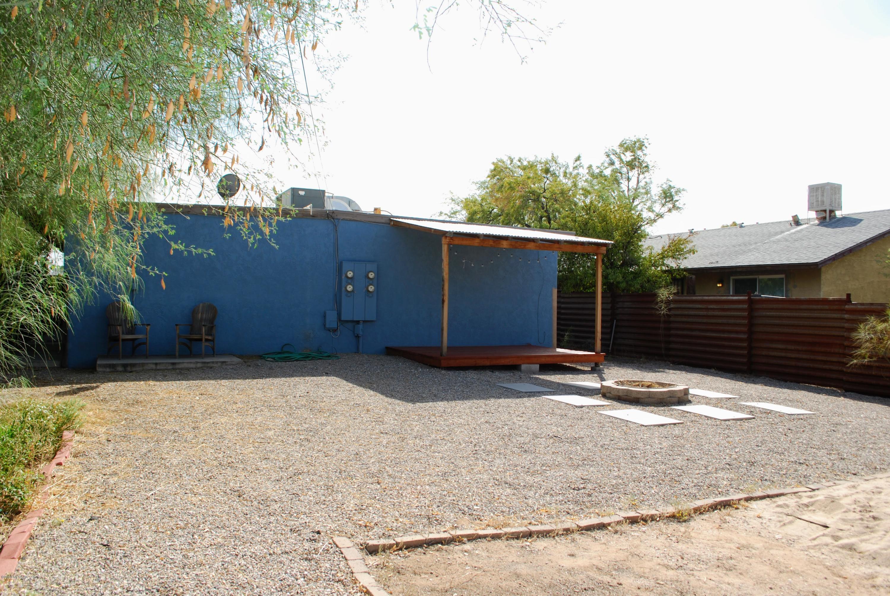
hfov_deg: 67.3
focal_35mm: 27
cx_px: 445
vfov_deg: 48.0
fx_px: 668
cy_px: 298
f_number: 7.1
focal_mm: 18
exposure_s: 1/200
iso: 100
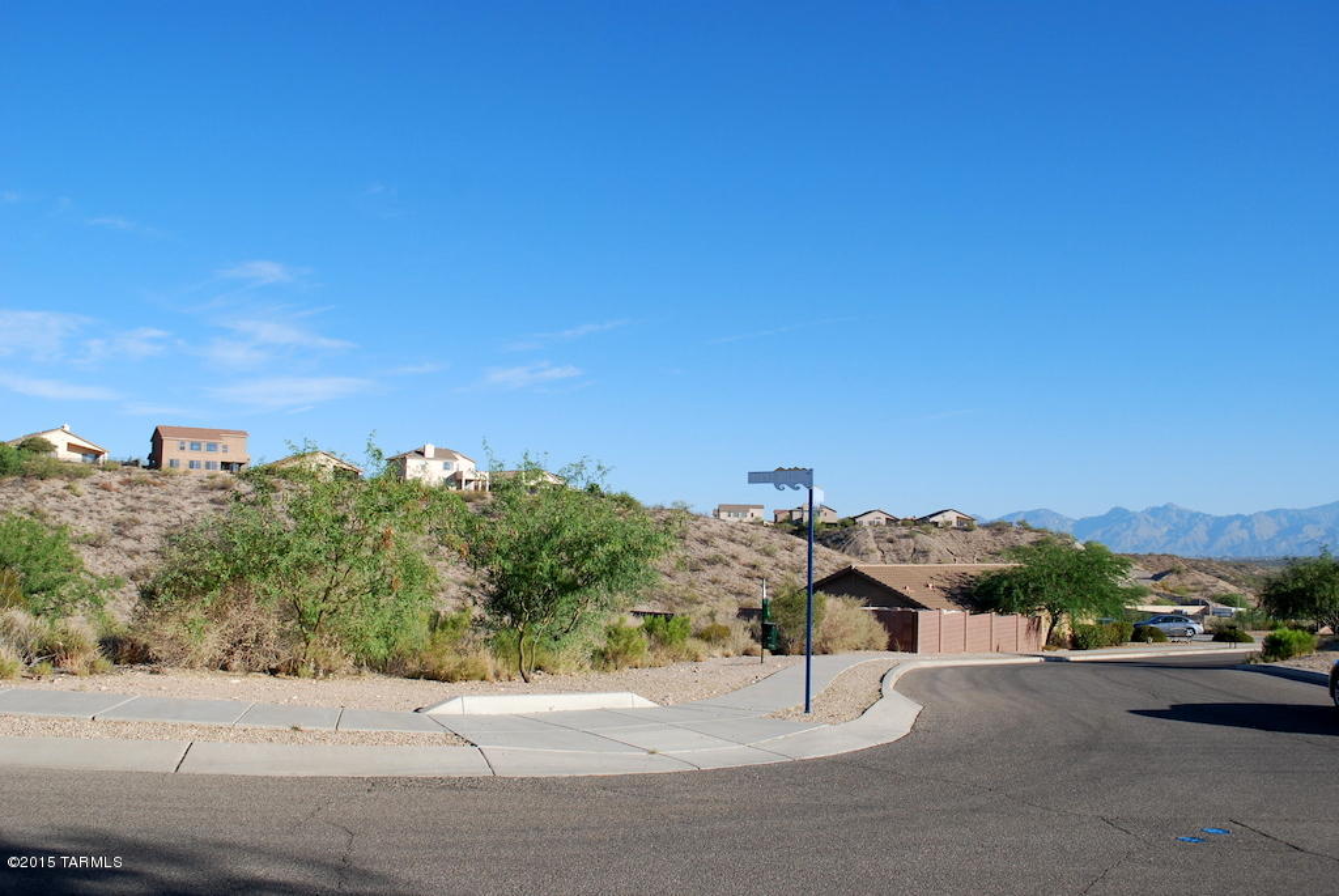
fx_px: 1229
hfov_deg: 57.2
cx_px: 670
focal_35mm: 33
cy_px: 448
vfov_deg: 40.1
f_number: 8
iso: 100
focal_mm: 22
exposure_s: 1/250
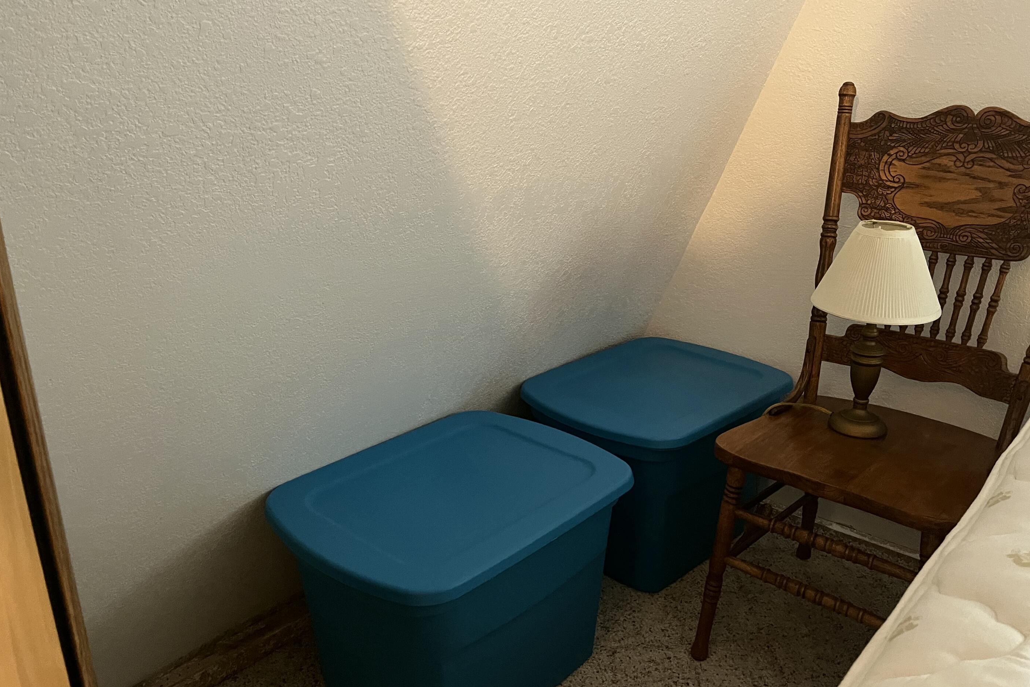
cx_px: 545
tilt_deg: -19.4
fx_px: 830
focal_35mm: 29
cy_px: 343
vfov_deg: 45.0
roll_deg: +0.9
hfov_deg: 63.6
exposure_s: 1/30
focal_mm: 5.1
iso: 640
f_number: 1.6
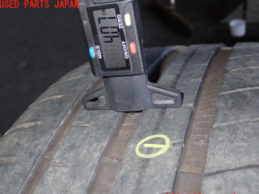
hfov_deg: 43.8
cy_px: 101
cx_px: 133
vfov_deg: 33.6
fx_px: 322
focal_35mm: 43
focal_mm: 7.31
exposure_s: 1/40
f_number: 8
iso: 320
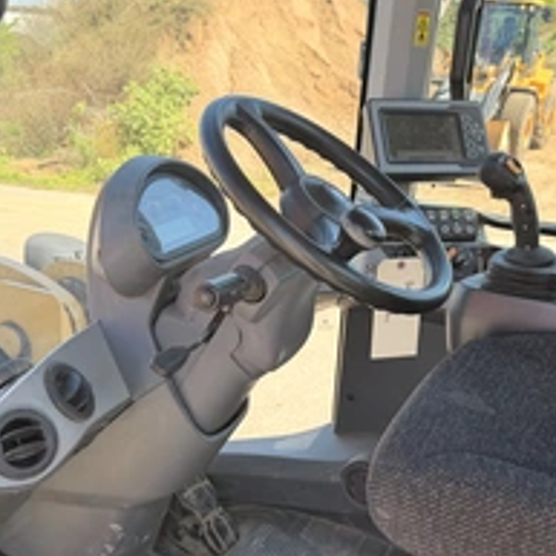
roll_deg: +1.8
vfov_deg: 38.0
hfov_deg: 38.3
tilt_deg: -13.6
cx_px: 285
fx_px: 800
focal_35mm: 44
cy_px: 357
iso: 100
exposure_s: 1/607
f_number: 1.78
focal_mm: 6.76
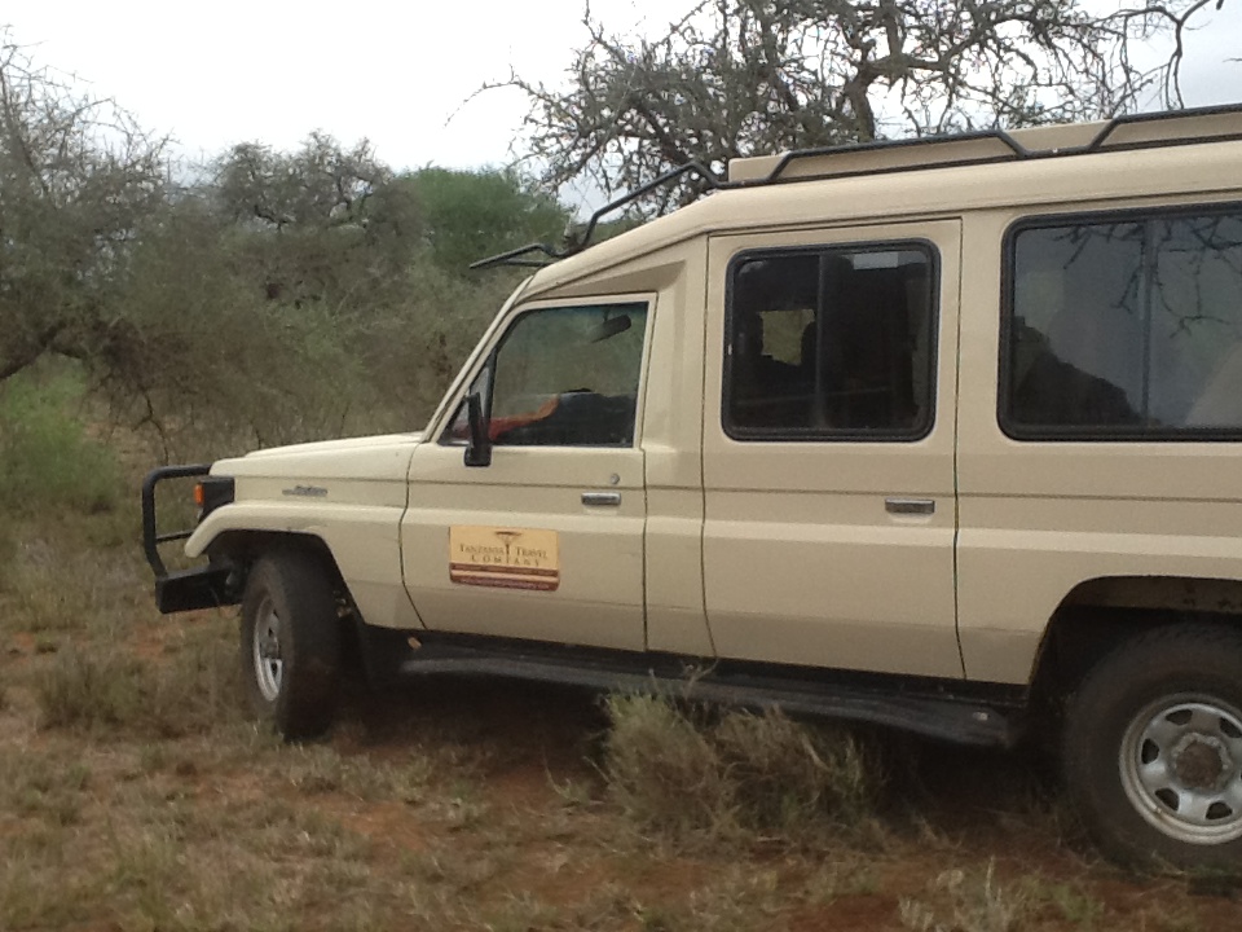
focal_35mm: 44
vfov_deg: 32.9
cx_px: 621
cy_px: 466
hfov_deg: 42.9
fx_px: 1579
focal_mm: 2.03
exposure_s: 1/377
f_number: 2.4
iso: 40
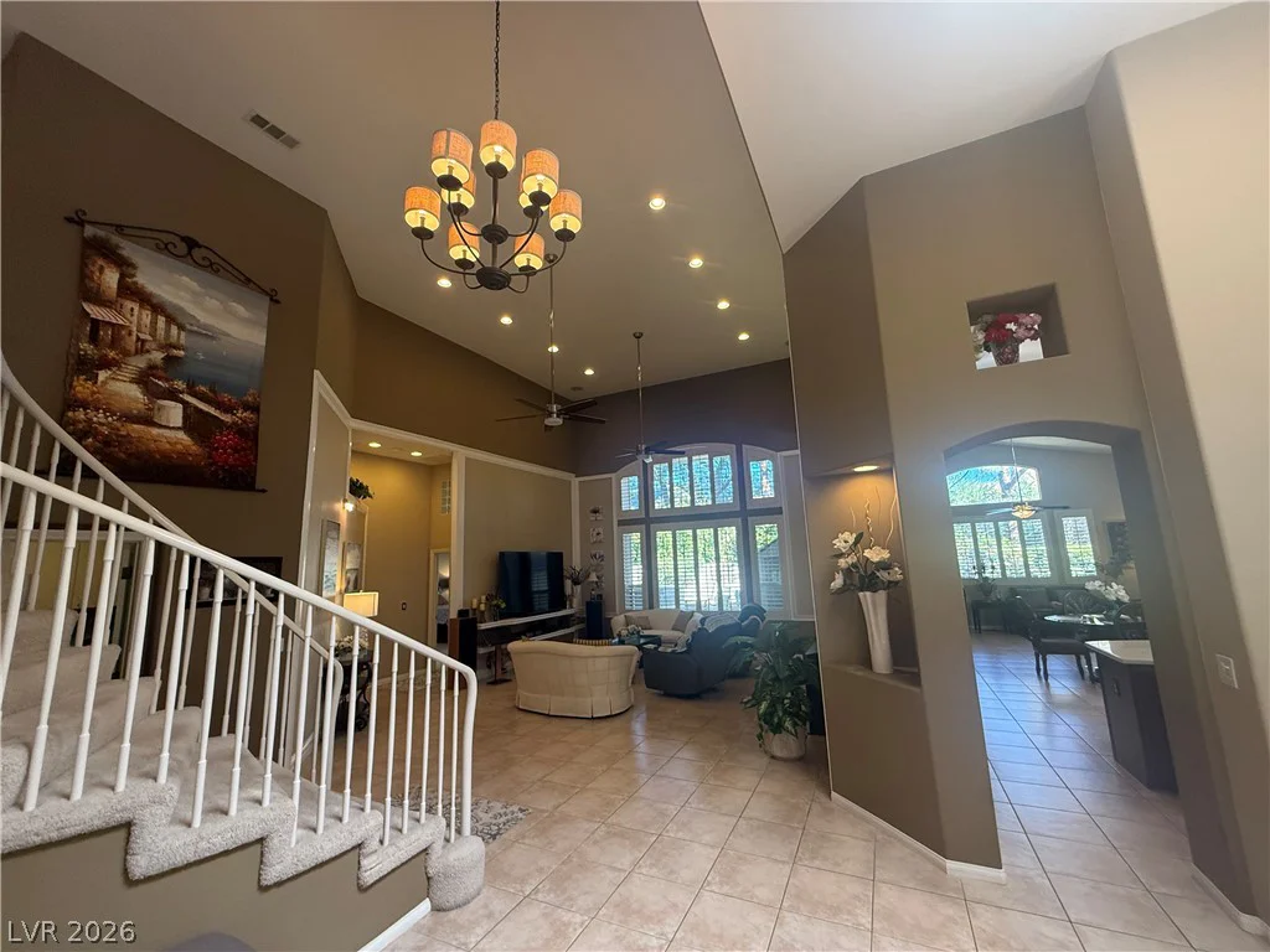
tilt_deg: +10.2
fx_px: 514
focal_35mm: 14
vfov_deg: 85.7
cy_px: 476
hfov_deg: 102.1
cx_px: 635
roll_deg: +2.0
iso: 250
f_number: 2.2
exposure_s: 1/120
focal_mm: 2.22
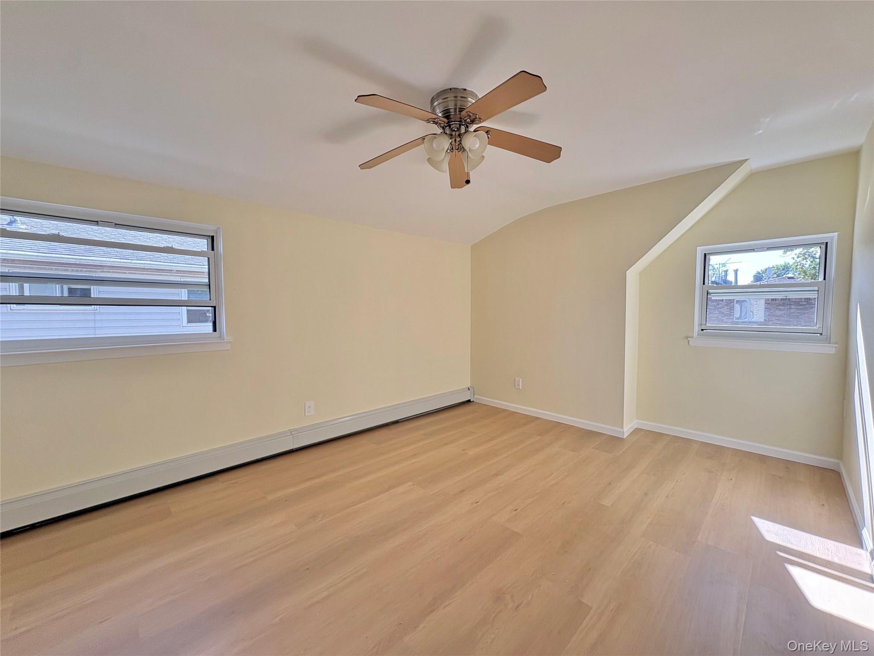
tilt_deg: -2.7
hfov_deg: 102.1
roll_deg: +0.4
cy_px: 328
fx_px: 353
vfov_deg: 85.7
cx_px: 437
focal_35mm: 14
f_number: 2.2
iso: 40
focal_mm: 2.22
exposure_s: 1/99
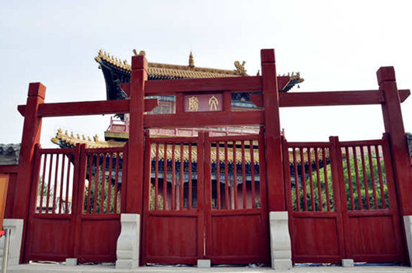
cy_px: 134
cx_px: 199
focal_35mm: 28
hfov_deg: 65.6
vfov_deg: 46.2
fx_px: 320
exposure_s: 1/125
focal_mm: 18
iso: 200
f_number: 11
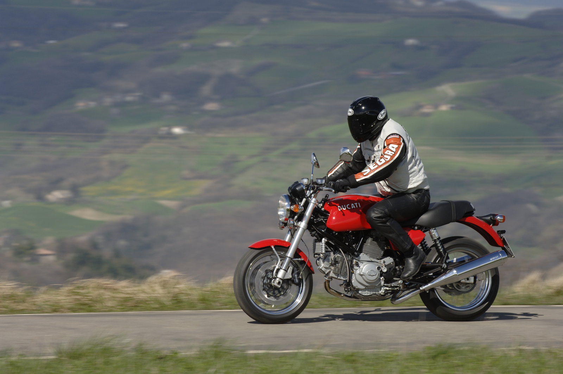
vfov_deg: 4.6
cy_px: 187
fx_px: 4686
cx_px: 282
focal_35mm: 300
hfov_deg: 6.9
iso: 200
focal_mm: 200
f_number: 10
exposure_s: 1/320
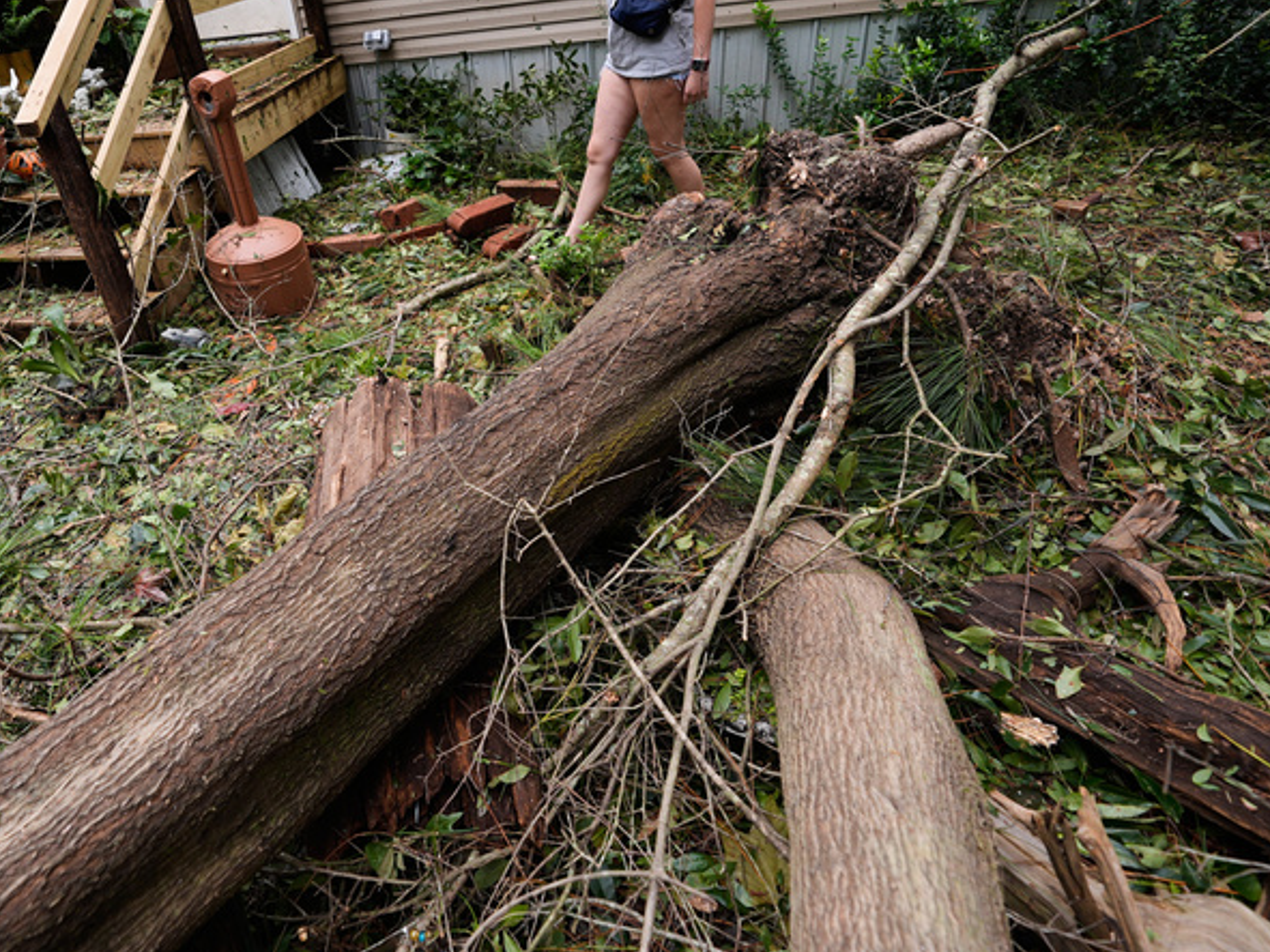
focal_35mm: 20
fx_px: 734
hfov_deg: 79.8
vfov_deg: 65.0
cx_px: 453
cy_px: 359
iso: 320
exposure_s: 1/500
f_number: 2.8
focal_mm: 12
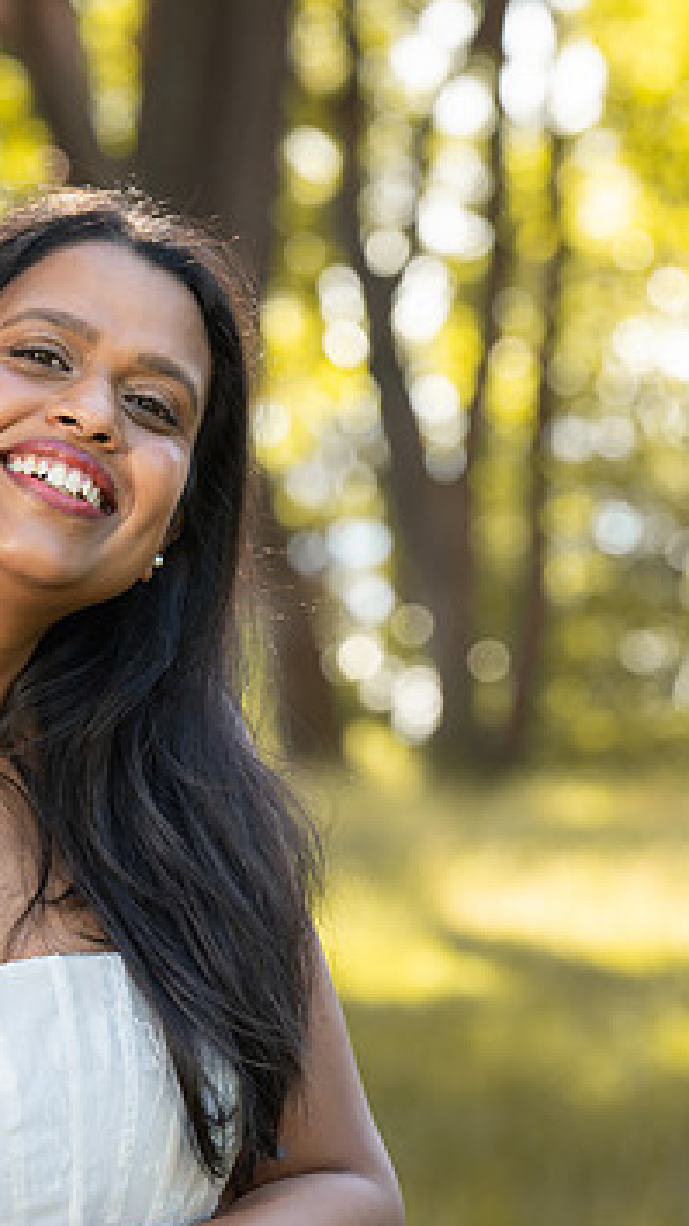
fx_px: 7019
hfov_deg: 5.6
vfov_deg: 10.0
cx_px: -114
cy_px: 604
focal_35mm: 216
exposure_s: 1/200
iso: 500
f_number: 5.6
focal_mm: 126
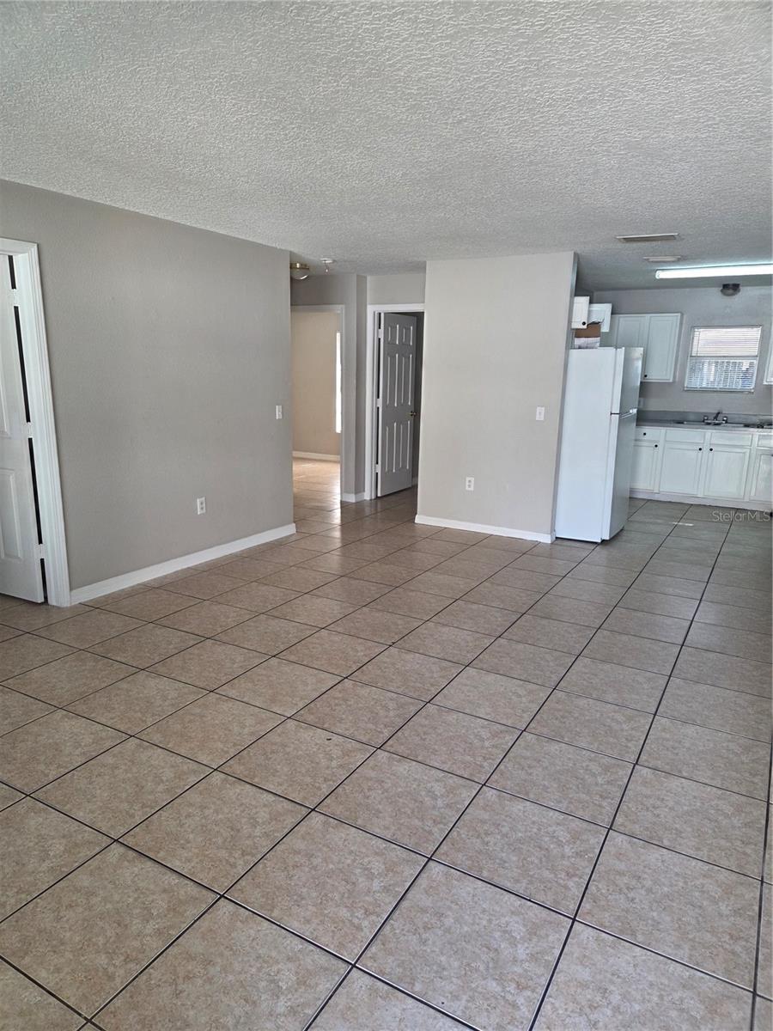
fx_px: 685
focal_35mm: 23
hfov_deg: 58.9
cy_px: 516
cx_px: 386
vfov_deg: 73.9
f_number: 1.8
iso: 160
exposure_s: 1/120
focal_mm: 5.4
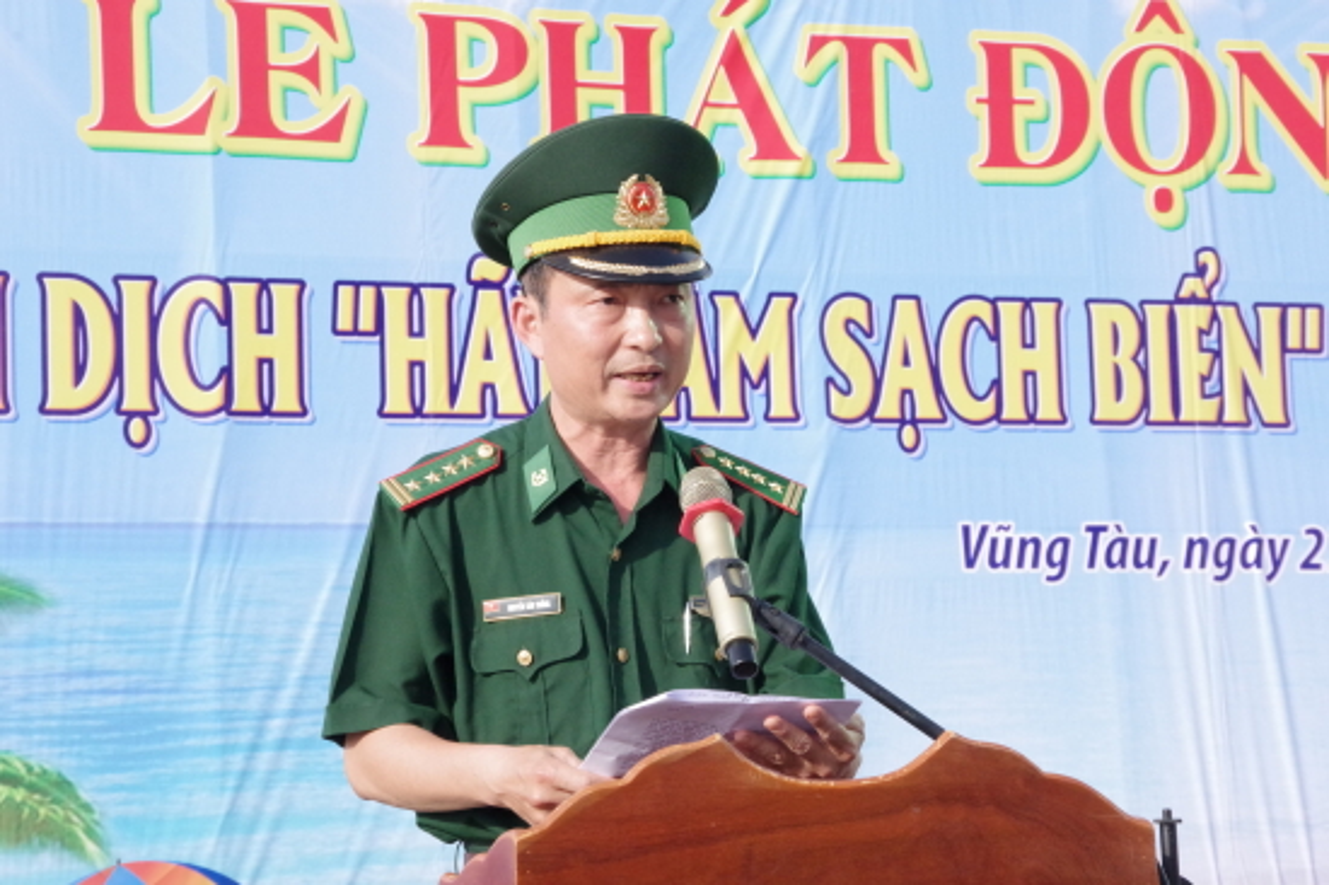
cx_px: 664
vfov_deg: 17.3
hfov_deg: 25.7
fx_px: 2915
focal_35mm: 79
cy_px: 442
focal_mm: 53
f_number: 11
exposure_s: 1/1600
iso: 3200
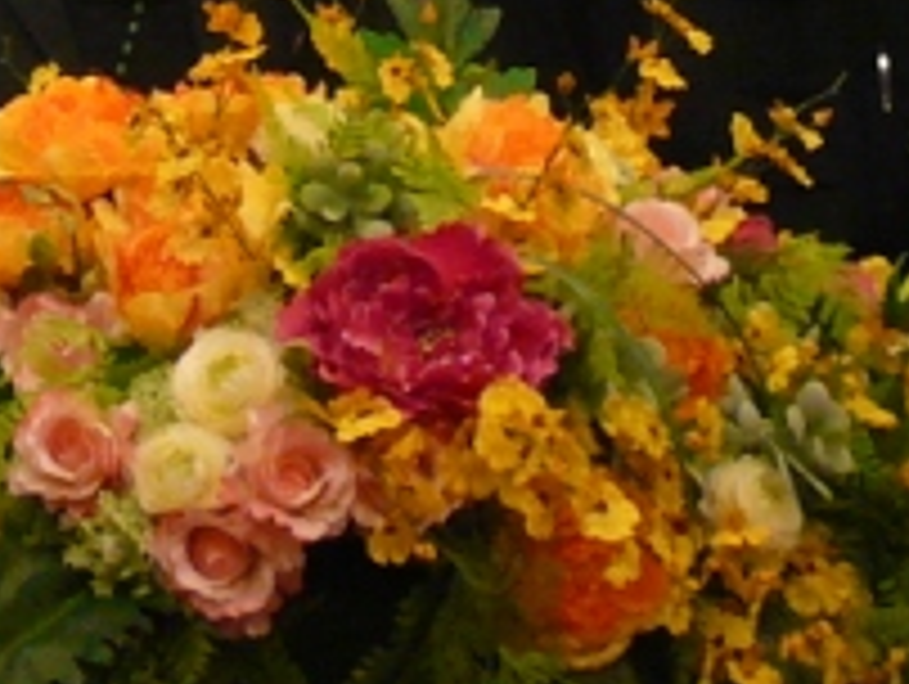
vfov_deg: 8.4
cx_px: -68
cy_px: -994
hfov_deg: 12.0
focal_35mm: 162
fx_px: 4259
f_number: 2.9
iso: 200
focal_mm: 5.2
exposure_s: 1/8
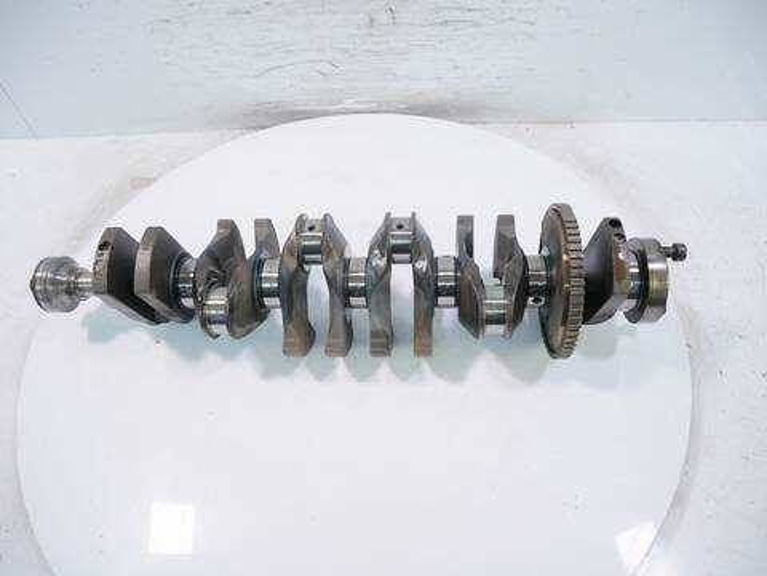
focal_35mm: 24
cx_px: 384
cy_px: 288
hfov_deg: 71.6
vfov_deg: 56.8
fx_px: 532
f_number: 3.5
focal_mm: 12
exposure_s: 1/80
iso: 200
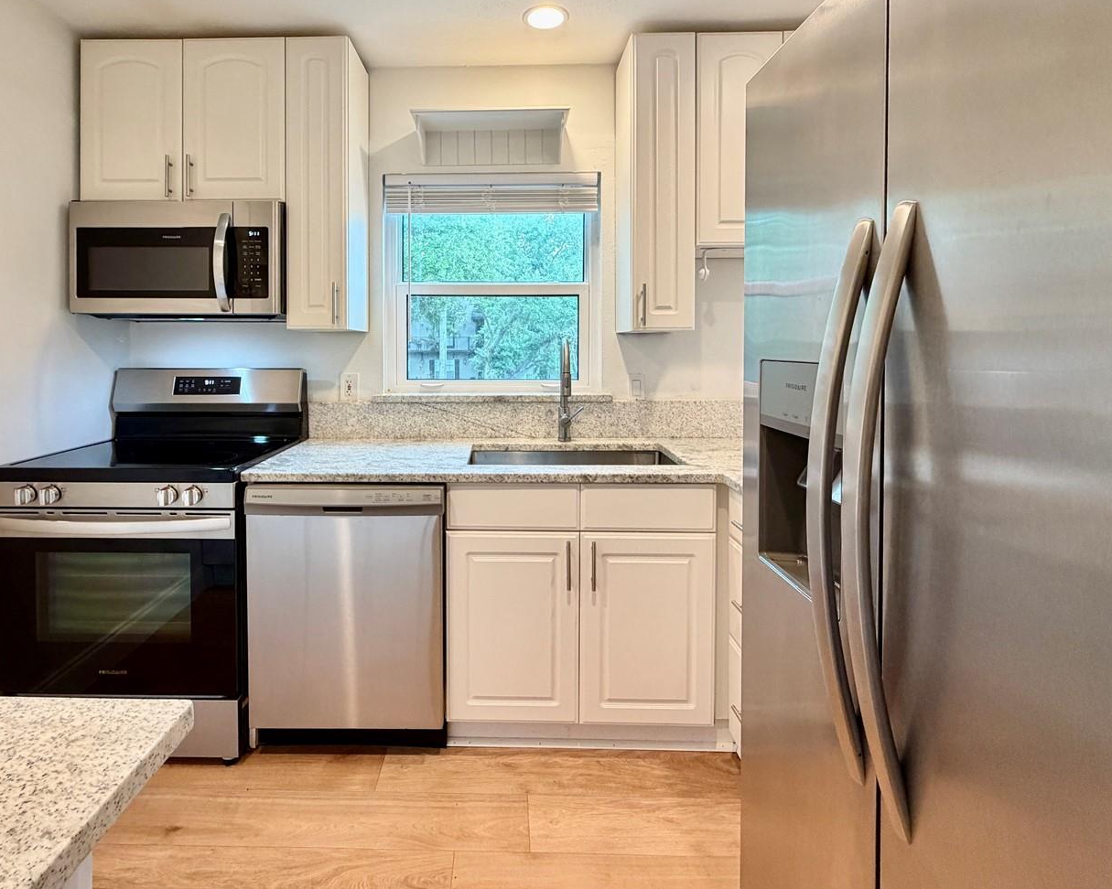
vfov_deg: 72.9
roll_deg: -0.2
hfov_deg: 86.0
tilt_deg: -1.3
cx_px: 495
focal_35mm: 18
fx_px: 592
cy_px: 352
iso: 250
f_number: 2.2
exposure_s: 1/60
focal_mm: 2.22
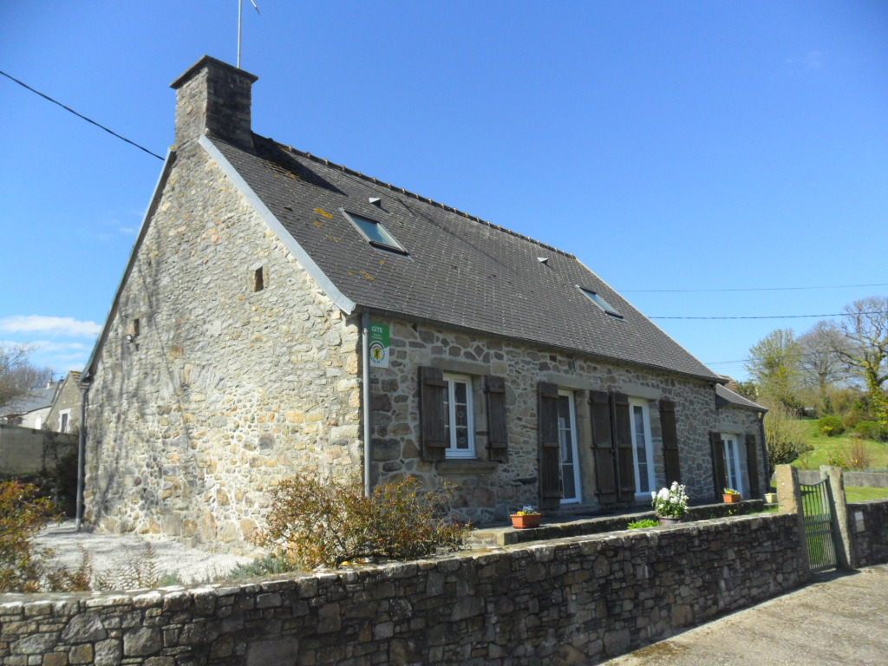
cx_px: 444
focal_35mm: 27
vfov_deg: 51.4
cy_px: 333
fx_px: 693
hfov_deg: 65.3
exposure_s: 1/180
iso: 100
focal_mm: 4.9
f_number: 8.9
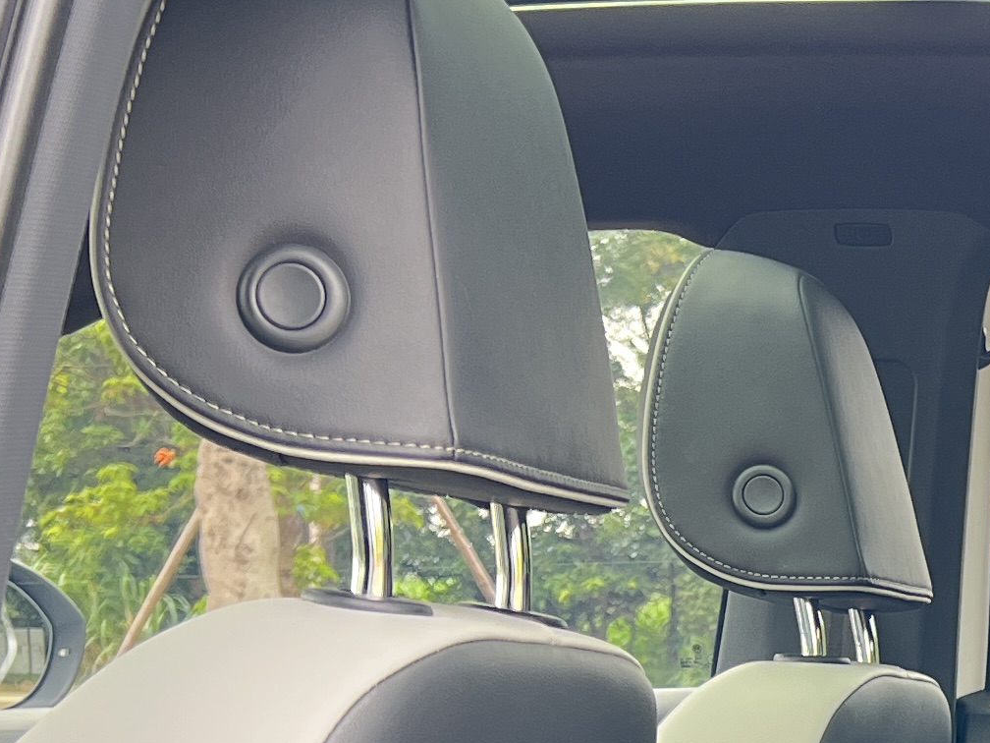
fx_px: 2974
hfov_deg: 17.4
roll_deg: -1.4
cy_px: 1164
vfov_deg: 13.3
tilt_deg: -7.5
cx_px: 1390
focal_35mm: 104
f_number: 1.5
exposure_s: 1/121
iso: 100
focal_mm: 5.7
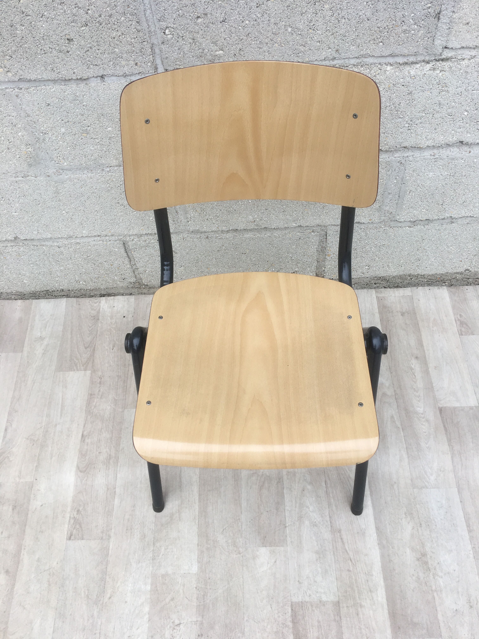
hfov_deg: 48.2
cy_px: 320
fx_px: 535
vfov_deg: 61.7
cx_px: 240
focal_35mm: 29
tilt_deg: -54.2
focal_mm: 4.15
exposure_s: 1/248
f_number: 2.2
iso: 25
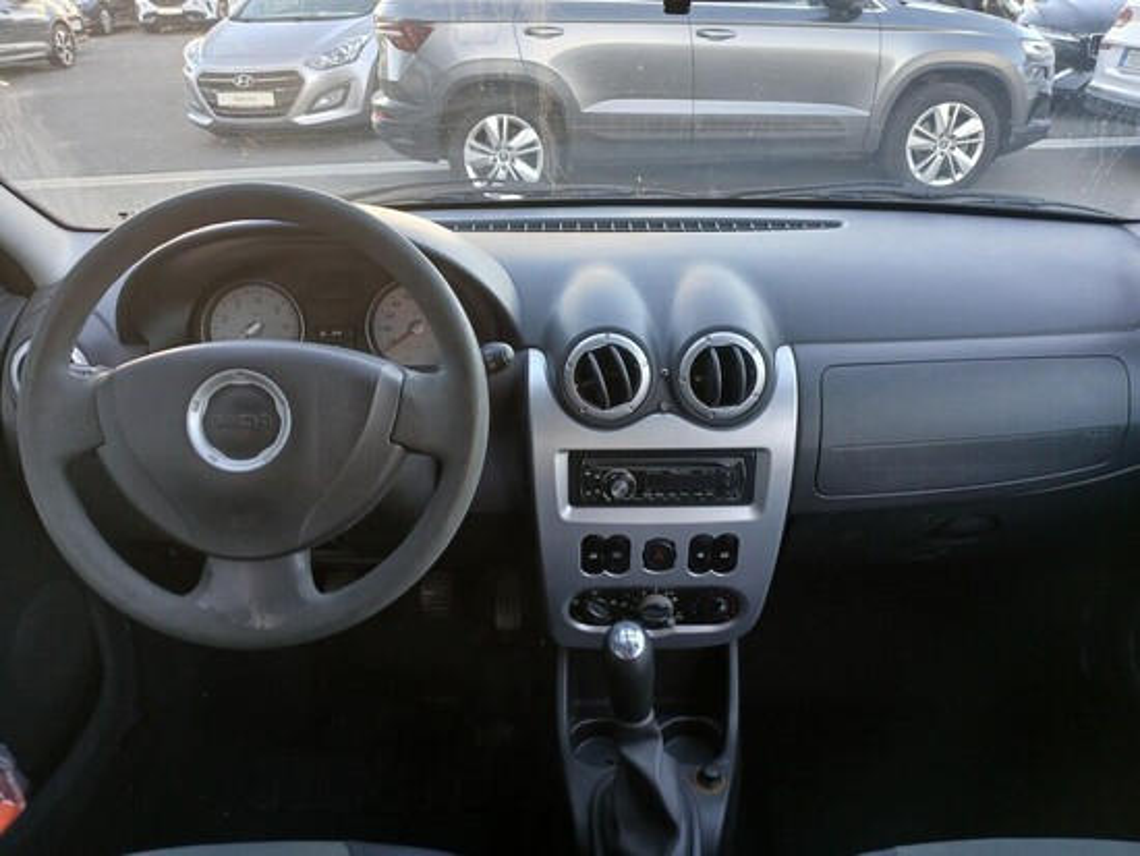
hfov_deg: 67.3
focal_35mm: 26
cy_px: 428
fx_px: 857
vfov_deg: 53.1
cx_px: 570
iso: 64
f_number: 1.8
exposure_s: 1/50
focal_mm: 3.98
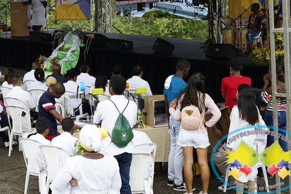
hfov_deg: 22.5
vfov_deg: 15.2
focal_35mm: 89
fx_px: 719
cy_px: 24
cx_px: 52
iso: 160
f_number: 4
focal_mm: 50
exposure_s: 1/640
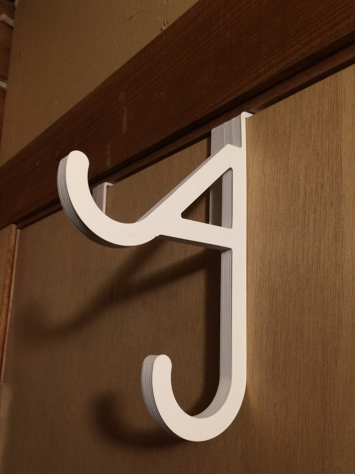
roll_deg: -1.9
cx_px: 184
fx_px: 479
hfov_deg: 40.7
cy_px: 244
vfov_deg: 52.6
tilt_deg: +13.3
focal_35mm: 35
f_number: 2.2
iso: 160
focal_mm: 4.15
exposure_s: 1/30
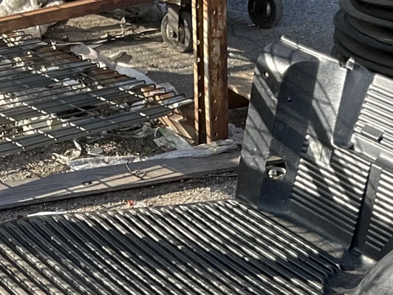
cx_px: 273
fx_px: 1237
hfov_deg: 18.0
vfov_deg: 12.9
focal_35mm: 109
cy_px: 437
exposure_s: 1/389
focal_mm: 3
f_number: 1.8
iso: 25
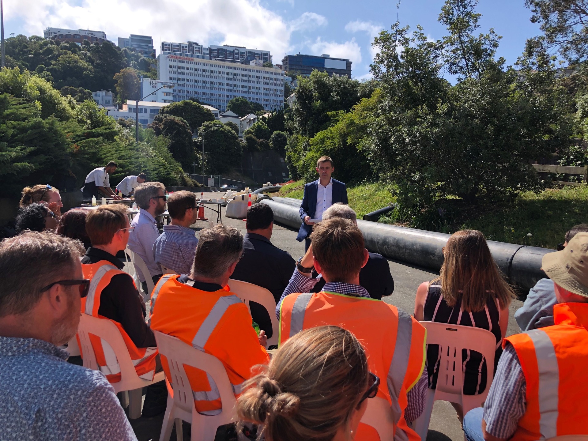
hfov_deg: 63.4
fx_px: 476
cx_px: 294
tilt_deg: -6.8
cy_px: 220
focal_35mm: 28
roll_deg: -1.2
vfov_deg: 49.7
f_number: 1.8
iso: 20
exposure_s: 1/899
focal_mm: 4
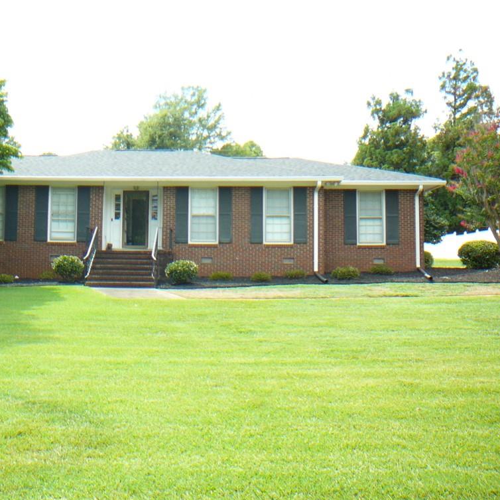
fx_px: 686
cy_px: 252
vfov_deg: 40.0
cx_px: 170
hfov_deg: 39.6
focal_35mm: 42
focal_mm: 5.2
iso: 80
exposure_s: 1/250
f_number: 2.8
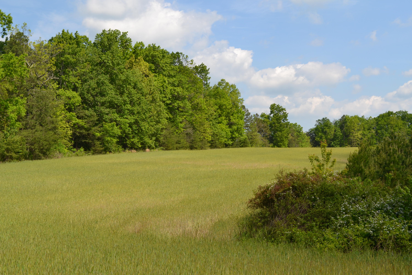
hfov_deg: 37.9
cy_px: 138
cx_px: 206
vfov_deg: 25.8
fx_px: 601
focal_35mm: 52
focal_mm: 35
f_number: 8
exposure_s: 1/250
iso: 100
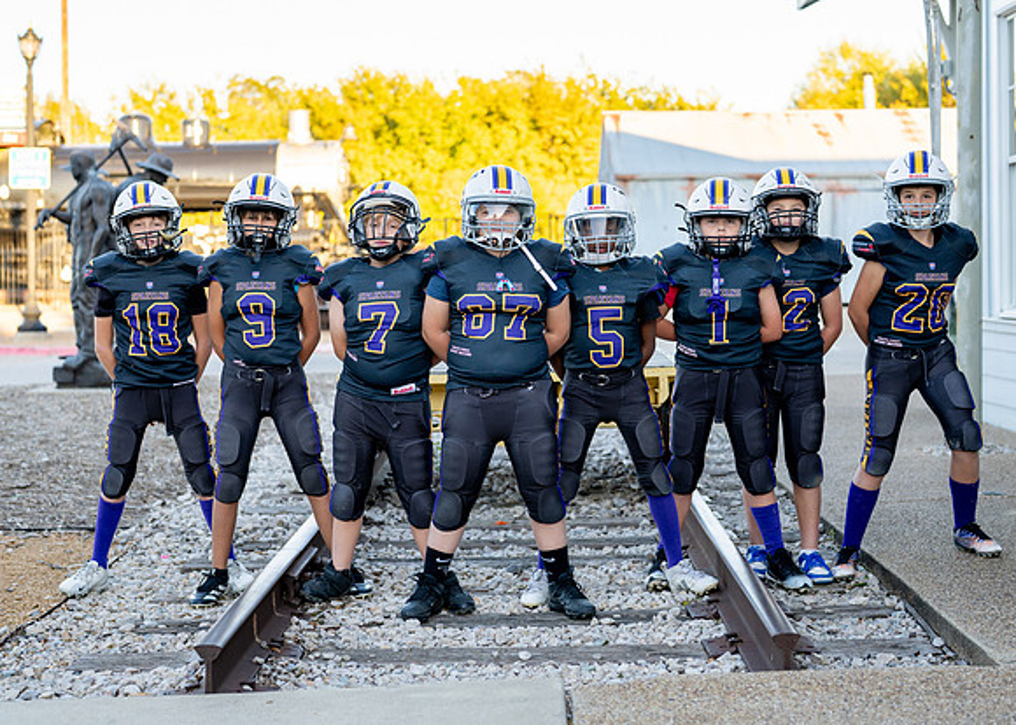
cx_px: 527
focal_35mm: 64
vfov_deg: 22.2
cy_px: 348
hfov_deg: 30.7
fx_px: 1849
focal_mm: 50
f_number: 2.5
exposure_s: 1/400
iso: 160
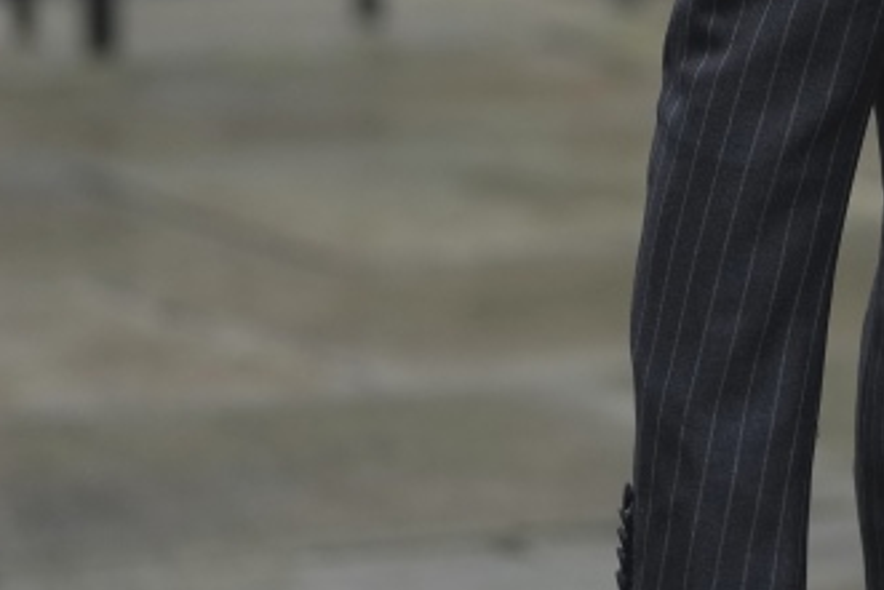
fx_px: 11300
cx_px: 1322
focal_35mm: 460
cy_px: -136
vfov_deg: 3.0
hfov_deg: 4.5
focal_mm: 127
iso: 800
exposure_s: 1/1000
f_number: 2.8
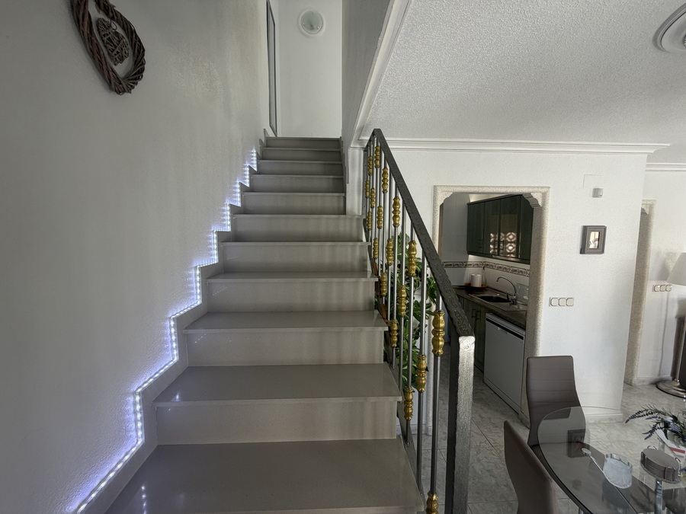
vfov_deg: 85.7
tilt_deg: -5.6
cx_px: 343
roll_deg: +0.8
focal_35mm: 14
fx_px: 277
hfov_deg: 102.1
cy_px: 257
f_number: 2.2
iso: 64
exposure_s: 1/121
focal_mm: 2.22
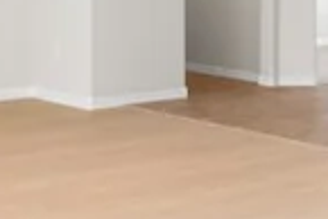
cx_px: 258
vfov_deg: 11.2
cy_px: -56
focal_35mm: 120
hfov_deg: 16.9
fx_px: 1094
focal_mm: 17
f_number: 8
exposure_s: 1/2.5
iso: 320
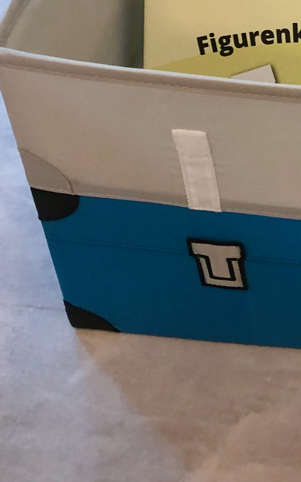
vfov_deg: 21.2
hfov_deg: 13.4
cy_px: -136
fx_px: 1168
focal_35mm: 89
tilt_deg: -36.1
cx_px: 513
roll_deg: -3.3
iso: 32
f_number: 1.8
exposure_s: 1/33
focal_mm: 3.99
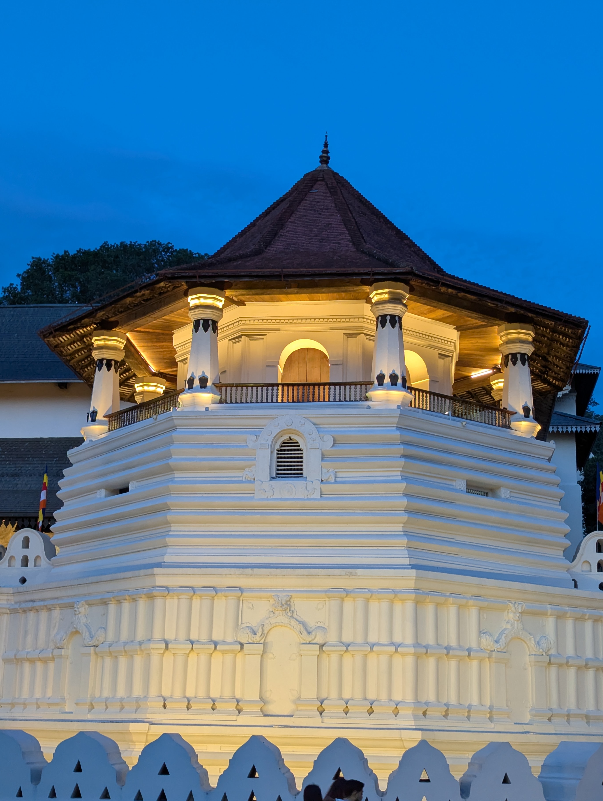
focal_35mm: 54
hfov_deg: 27.1
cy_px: 390
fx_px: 1251
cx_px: 334
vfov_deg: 35.5
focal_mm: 6.81
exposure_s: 1/50
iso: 128
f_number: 1.85
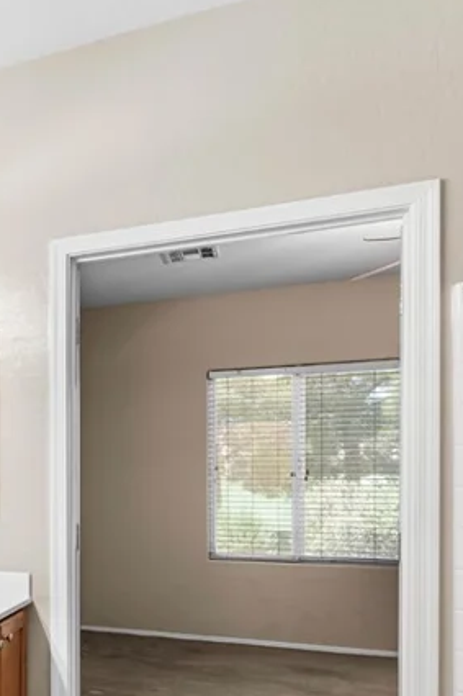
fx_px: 792
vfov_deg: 46.3
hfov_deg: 25.1
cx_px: -226
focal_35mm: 41
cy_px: 492
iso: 400
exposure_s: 1/15
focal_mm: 17
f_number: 8
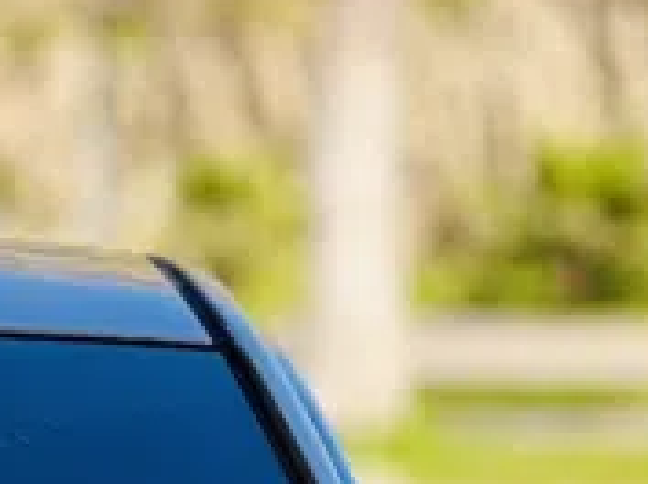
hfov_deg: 7.0
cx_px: -322
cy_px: 418
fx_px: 5212
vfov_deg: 5.3
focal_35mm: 279
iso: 32
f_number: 2.8
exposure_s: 1/436
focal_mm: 9
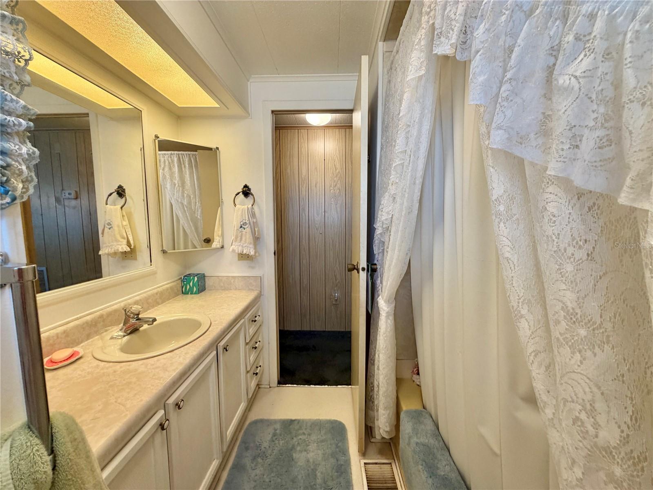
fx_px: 264
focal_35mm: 14
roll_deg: +0.5
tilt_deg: -5.1
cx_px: 326
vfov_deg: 85.7
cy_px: 245
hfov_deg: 102.1
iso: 200
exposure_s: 1/120
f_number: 2.2
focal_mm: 2.22
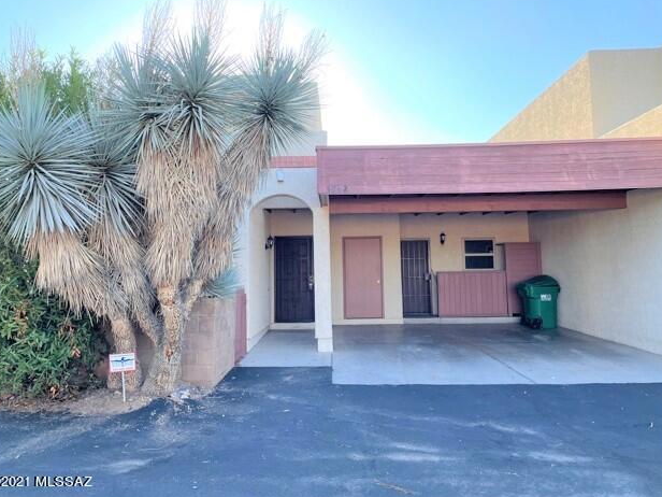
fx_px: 516
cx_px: 328
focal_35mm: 27
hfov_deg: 65.3
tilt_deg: +4.4
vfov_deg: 51.3
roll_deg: +0.5
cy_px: 242
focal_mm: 4.2
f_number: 1.6
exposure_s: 1/553
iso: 32
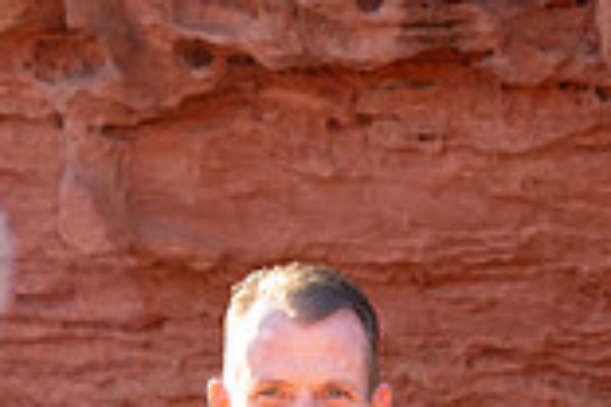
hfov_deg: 8.9
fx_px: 3920
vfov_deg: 5.9
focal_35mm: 231
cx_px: 521
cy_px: 583
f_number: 6.3
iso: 400
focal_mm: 62
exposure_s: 1/125
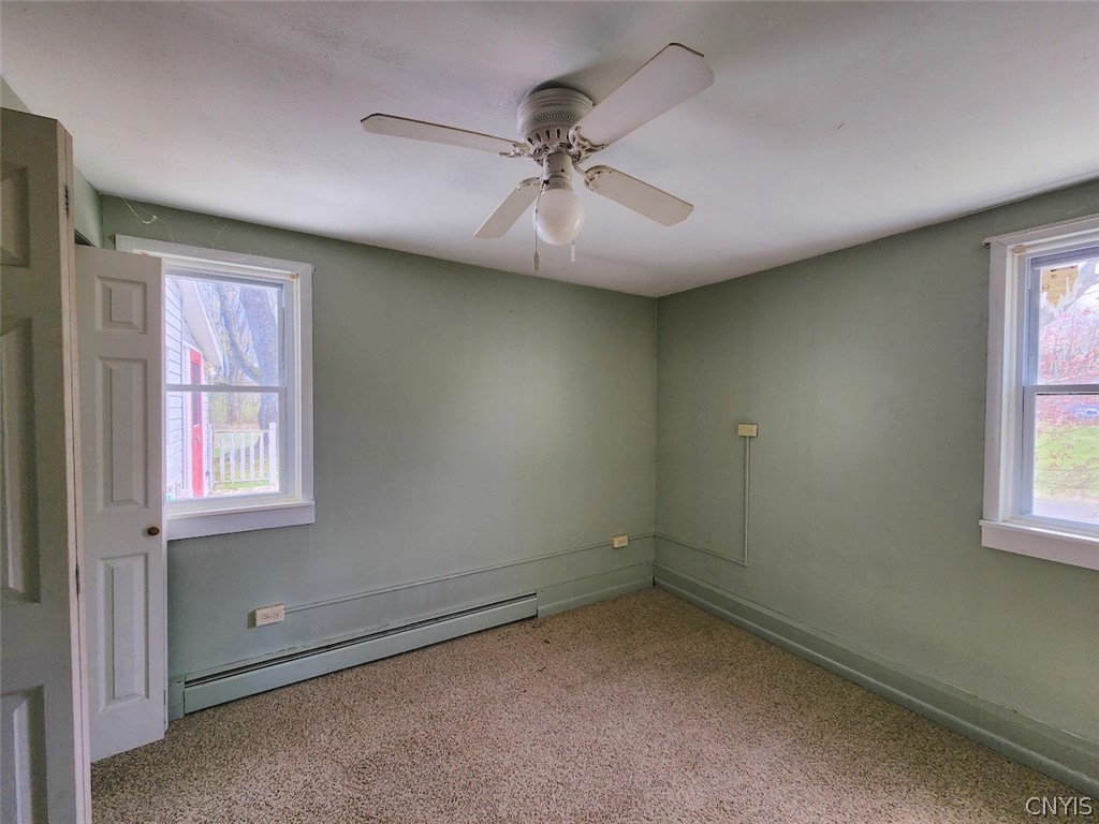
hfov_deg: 106.2
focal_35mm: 13
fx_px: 413
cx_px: 550
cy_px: 412
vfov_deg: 89.9
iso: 80
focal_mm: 2.2
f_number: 2.2
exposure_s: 1/120
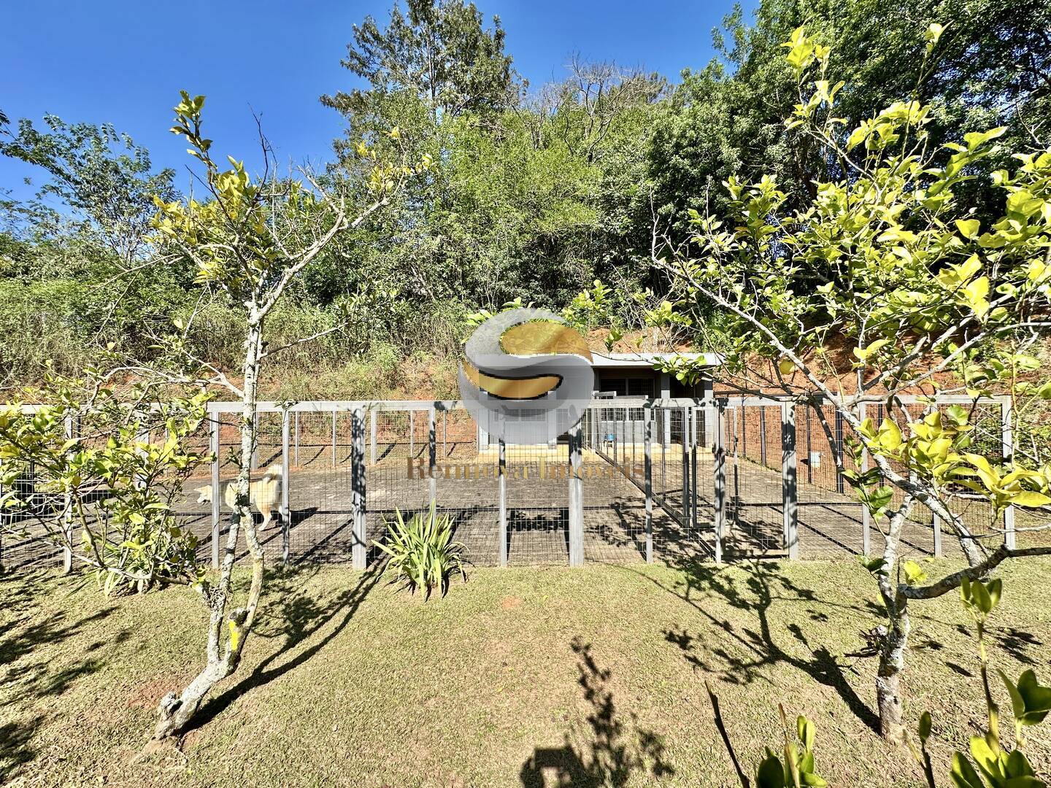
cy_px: 394
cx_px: 526
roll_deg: +0.3
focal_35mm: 14
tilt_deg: +1.1
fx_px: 425
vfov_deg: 85.7
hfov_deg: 102.1
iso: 50
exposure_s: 1/1092
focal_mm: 2.22
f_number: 2.2
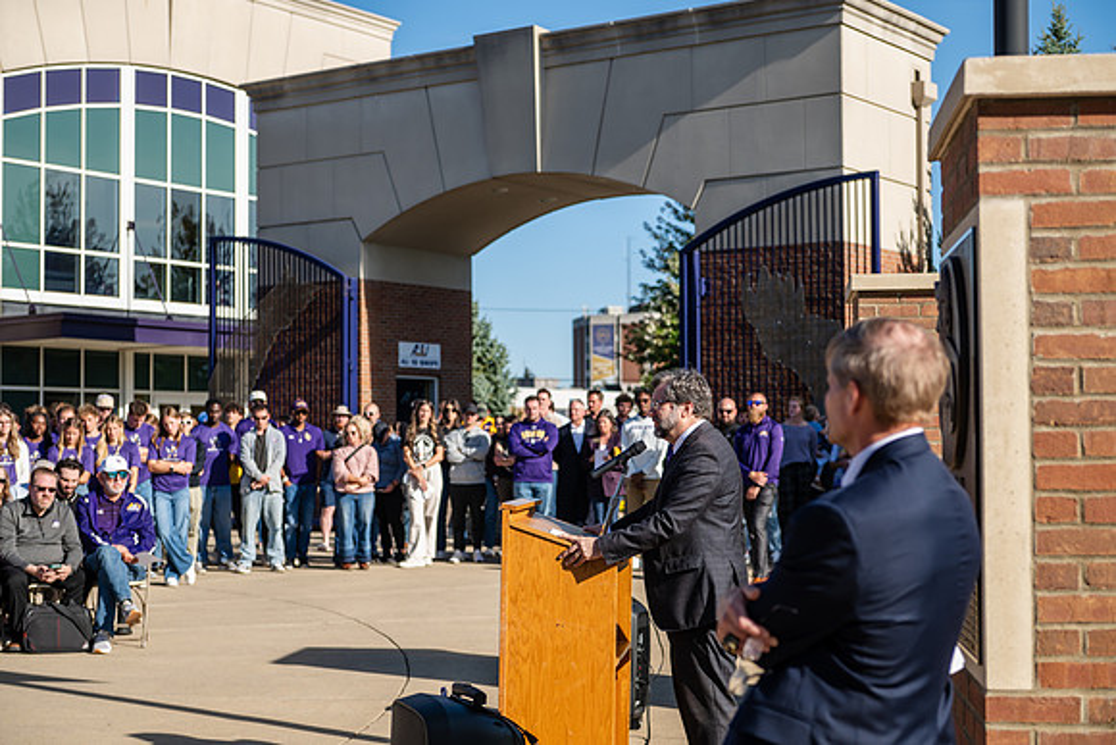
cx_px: 558
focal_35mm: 58
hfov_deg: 34.5
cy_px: 372
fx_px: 1798
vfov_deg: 23.4
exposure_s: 1/640
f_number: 3.5
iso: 80
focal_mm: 58
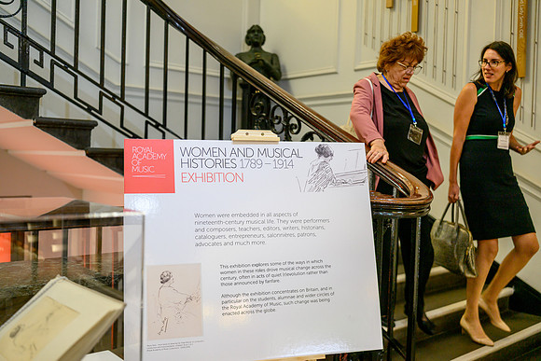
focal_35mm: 36
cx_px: 270
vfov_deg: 37.2
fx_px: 537
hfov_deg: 53.5
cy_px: 180
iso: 450
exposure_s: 1/125
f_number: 2
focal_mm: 35
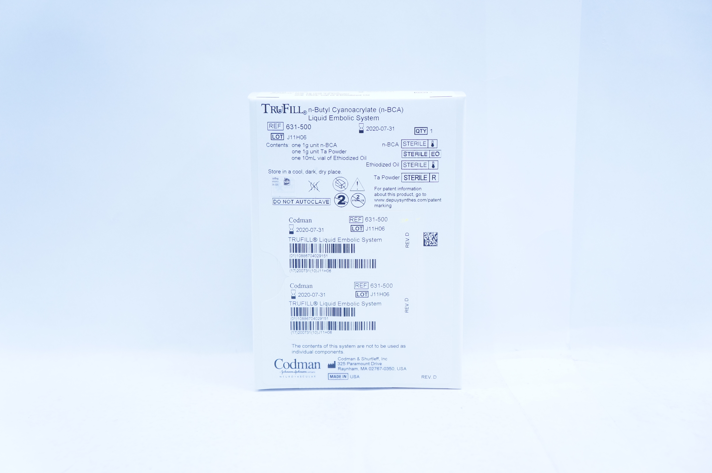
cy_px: 236
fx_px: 948
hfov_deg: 41.2
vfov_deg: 28.0
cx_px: 356
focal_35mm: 48
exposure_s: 1/200
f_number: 4.5
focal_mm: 32
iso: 800
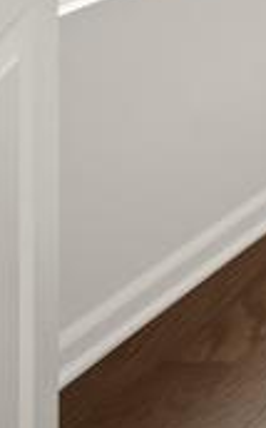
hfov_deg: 8.3
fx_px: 989
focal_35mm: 85
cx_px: 1057
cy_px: -382
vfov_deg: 18.2
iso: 100
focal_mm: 14
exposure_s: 1/3
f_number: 9
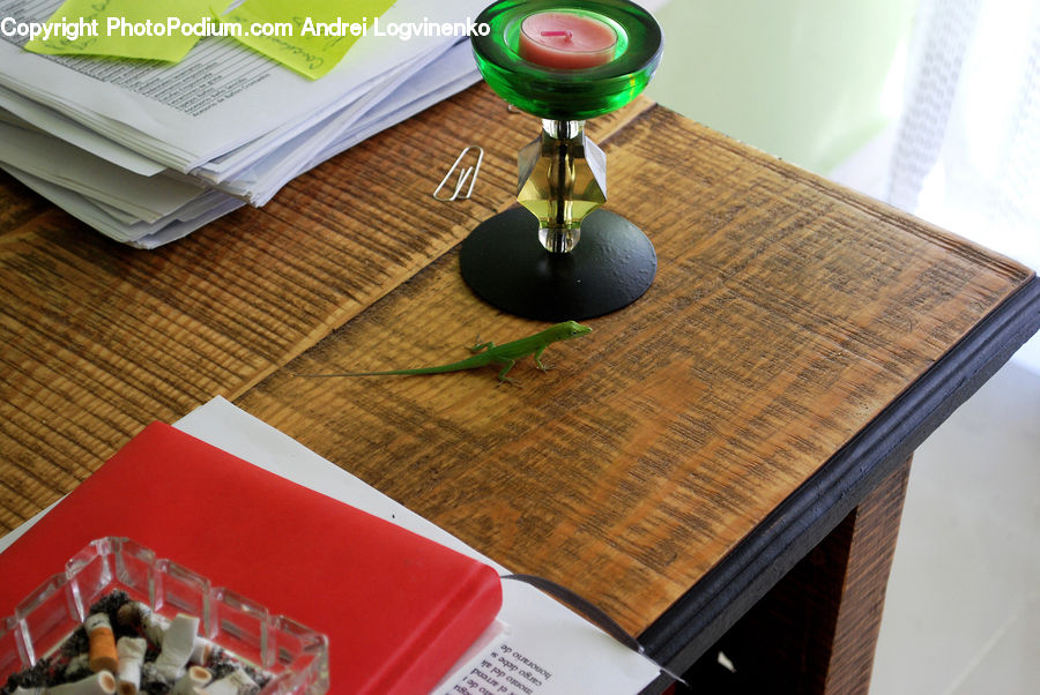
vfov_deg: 16.6
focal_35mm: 82
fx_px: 2386
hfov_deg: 24.6
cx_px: 520
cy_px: 348
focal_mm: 55
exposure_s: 1/25
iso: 400
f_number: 5.6
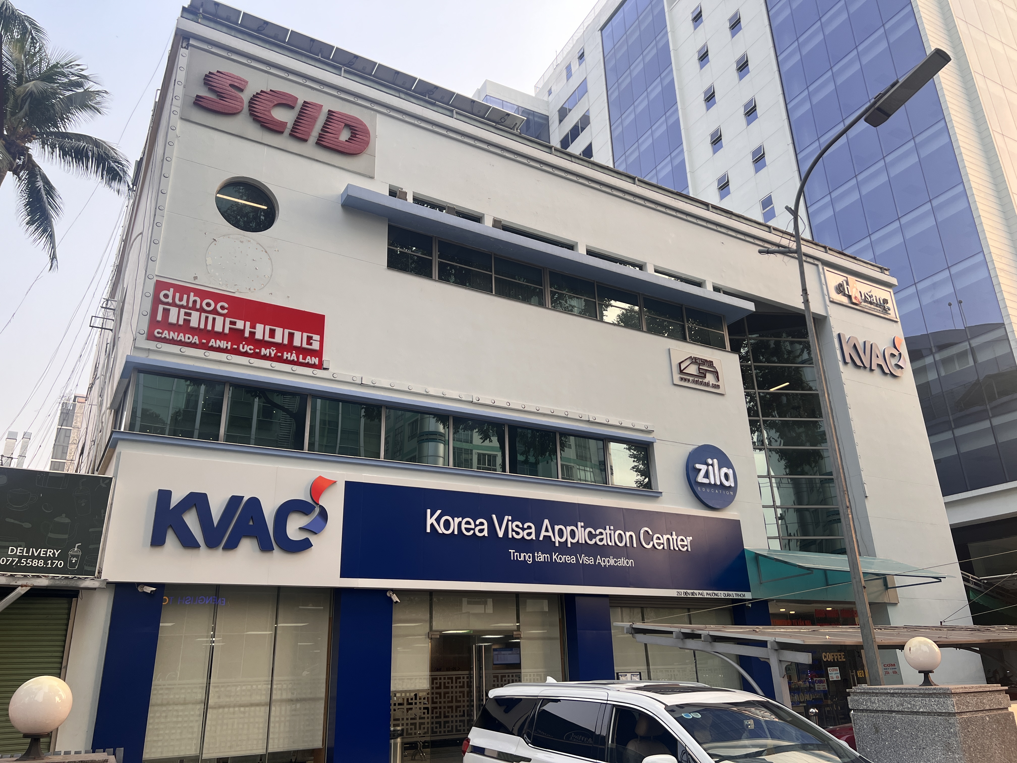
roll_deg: +2.1
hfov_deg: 67.3
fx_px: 764
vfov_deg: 53.1
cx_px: 508
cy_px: 382
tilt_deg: +21.0
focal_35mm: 26
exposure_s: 1/424
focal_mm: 5.7
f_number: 1.5
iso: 50
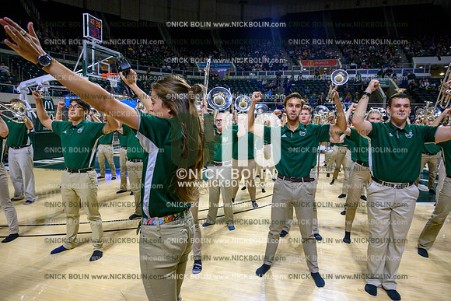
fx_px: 301
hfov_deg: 73.7
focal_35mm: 24
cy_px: 150
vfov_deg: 53.2
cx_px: 226
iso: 3200
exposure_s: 1/800
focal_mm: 24
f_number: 4.5
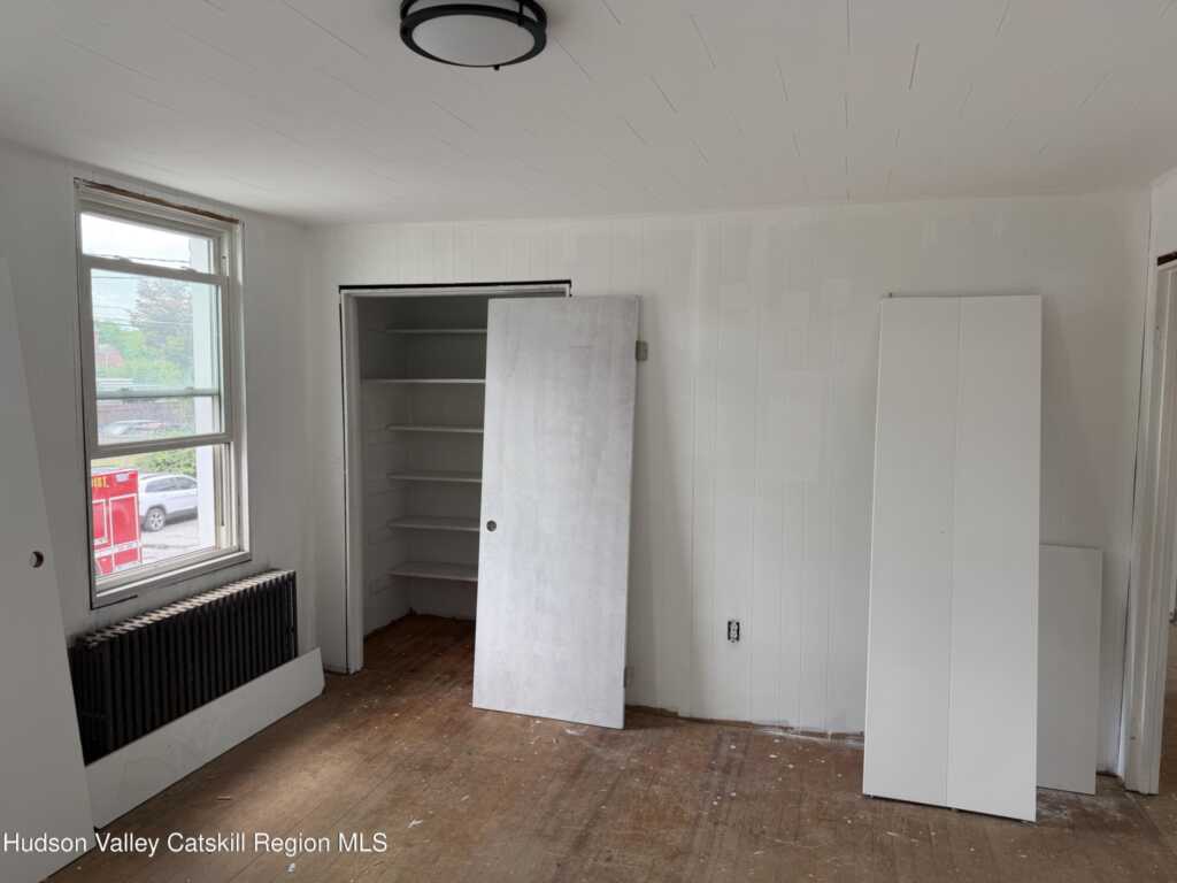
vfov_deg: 56.8
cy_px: 442
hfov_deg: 71.6
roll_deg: -2.7
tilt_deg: -4.0
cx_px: 588
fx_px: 816
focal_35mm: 24
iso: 100
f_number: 1.78
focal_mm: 6.76
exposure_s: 1/184
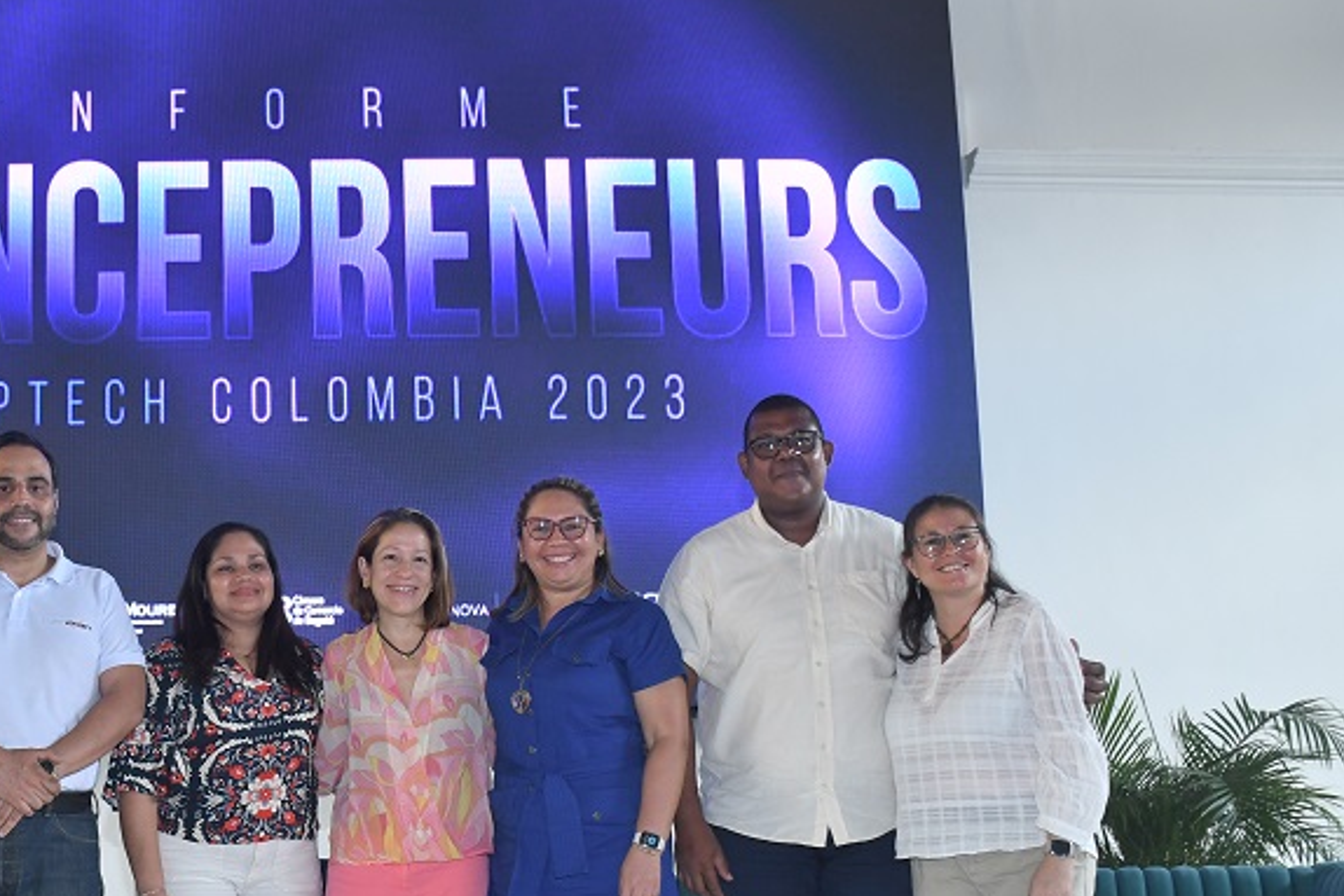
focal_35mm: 47
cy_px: 678
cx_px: 244
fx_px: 1755
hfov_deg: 40.0
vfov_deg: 28.2
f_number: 4.5
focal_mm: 18
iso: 640
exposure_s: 1/60
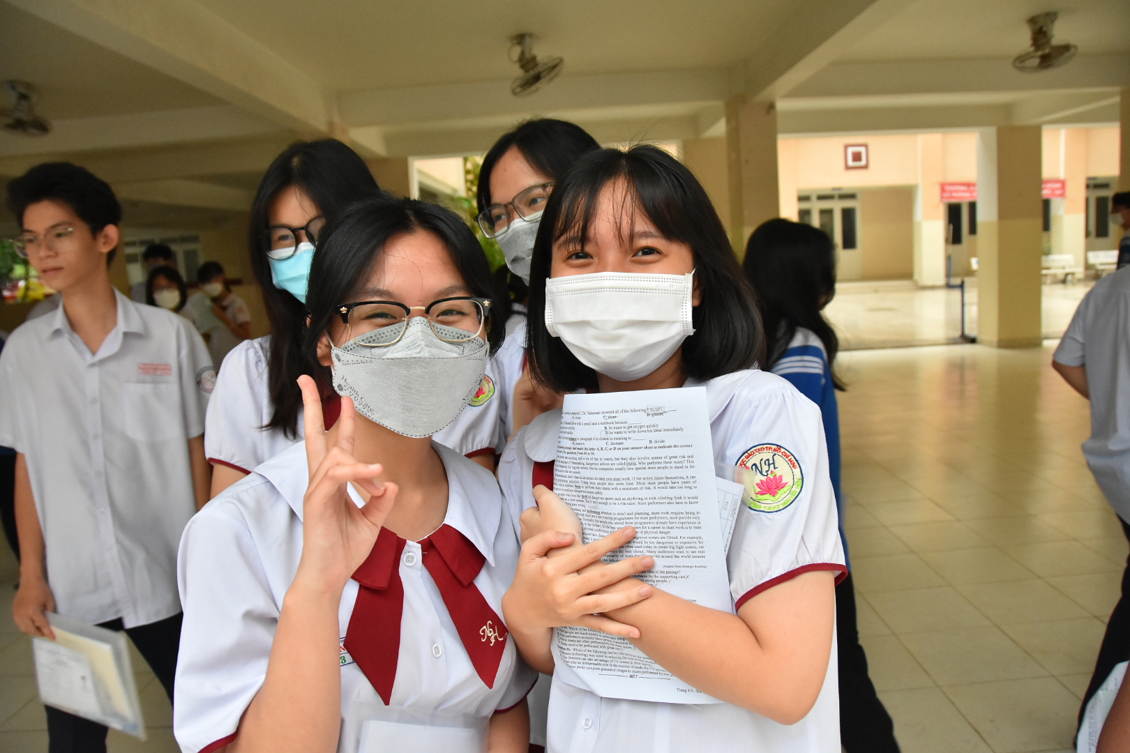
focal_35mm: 27
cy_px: 376
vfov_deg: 47.9
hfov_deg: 67.4
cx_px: 565
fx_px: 847
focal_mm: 18
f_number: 4.5
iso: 1600
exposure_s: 1/125
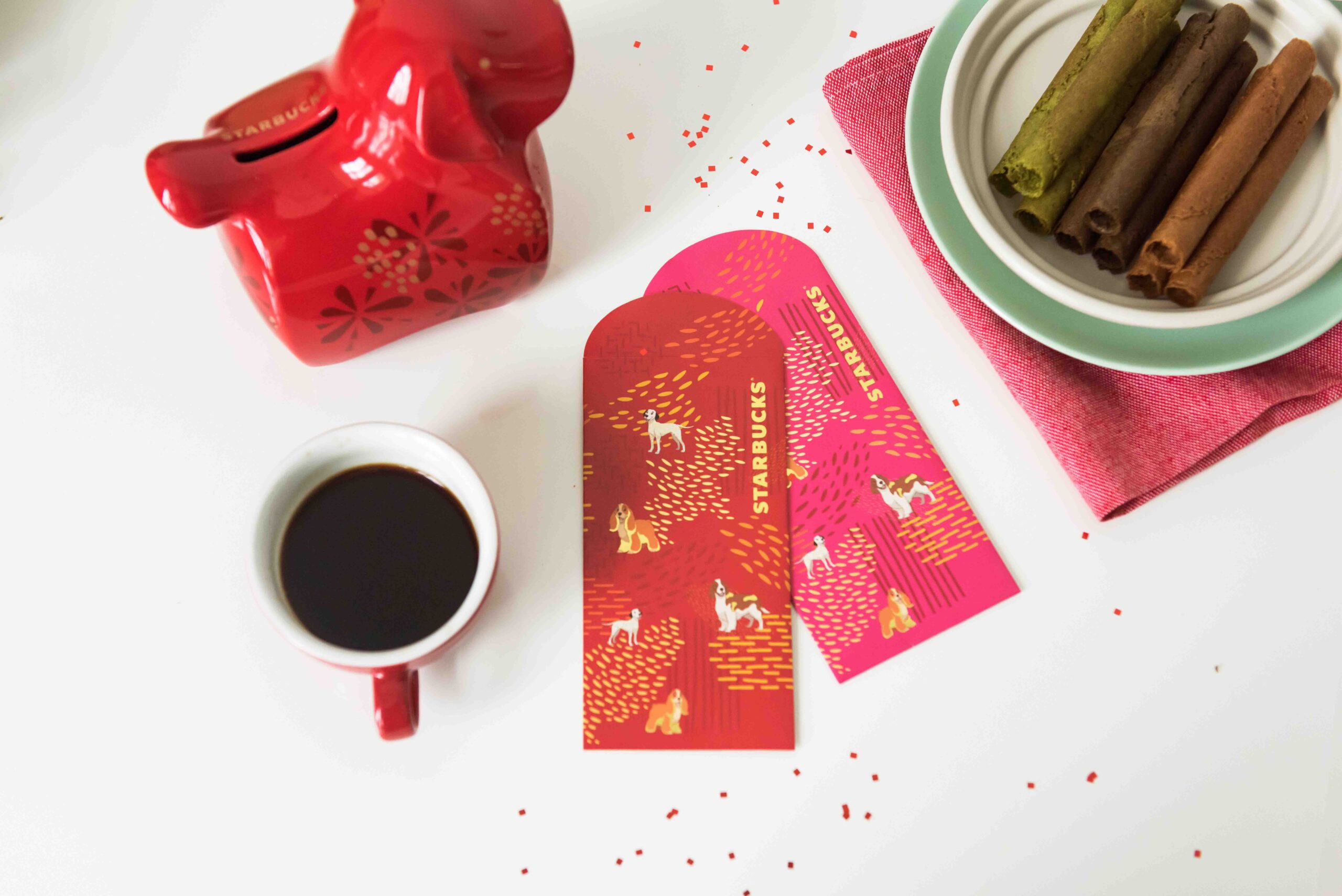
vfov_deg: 28.1
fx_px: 1790
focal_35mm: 48
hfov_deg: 41.1
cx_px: 671
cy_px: 448
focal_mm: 48
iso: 1600
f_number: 4
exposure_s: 1/200
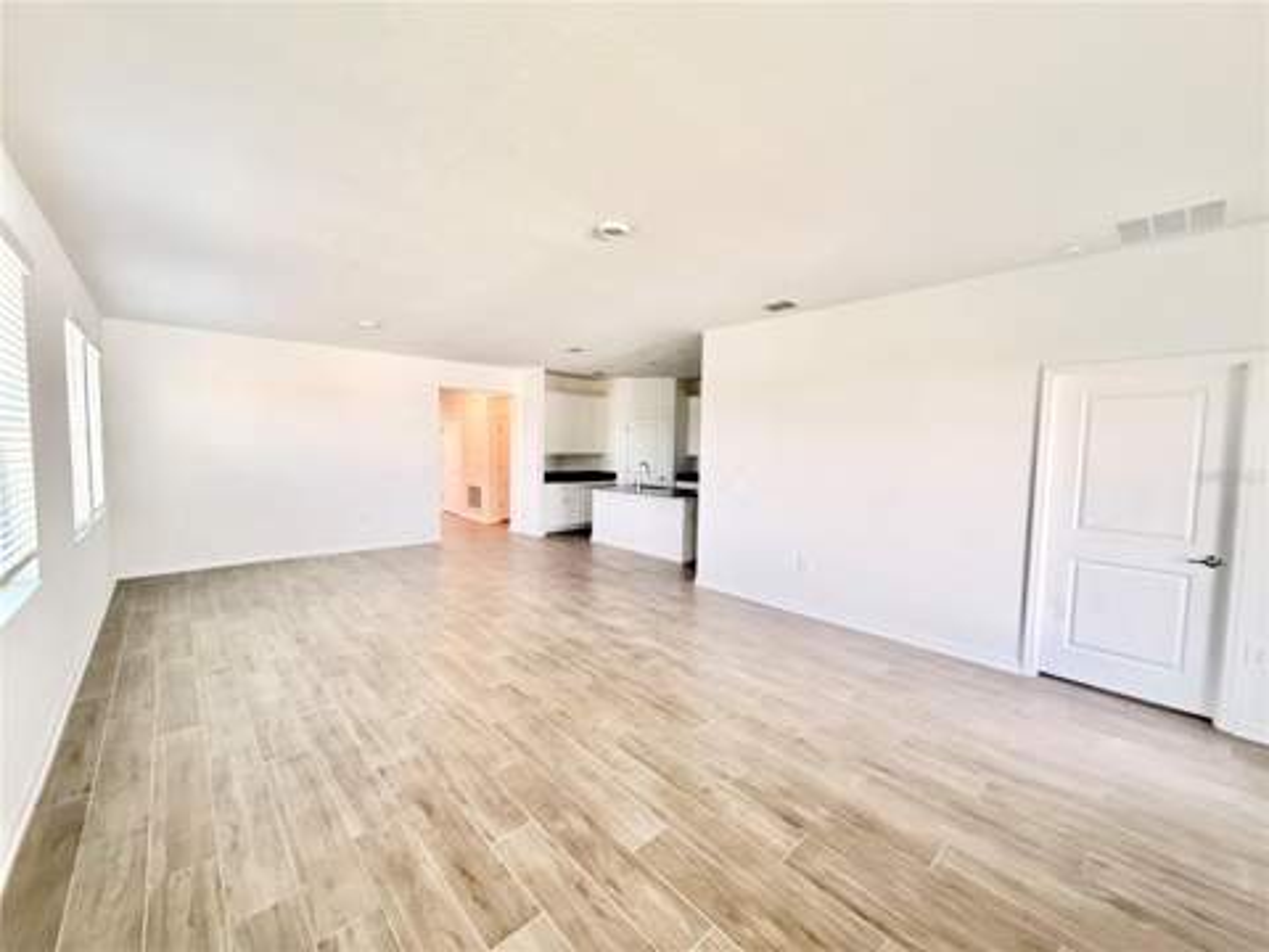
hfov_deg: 102.1
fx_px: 513
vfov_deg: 85.7
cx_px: 634
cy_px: 476
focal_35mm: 14
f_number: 2.2
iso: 320
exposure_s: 1/121
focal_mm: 2.22
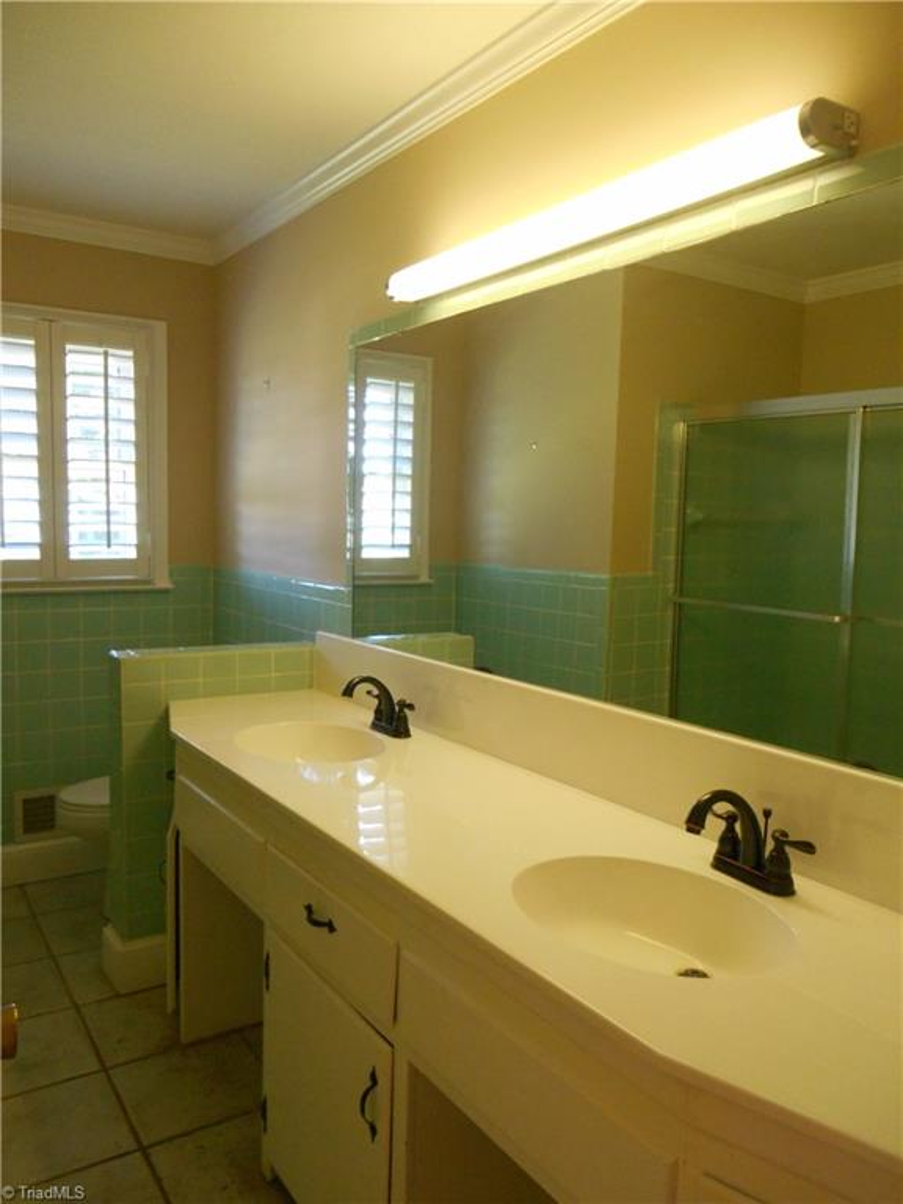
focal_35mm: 26
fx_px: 904
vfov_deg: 67.3
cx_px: 452
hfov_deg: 53.1
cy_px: 602
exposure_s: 1/25
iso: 400
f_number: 3.4
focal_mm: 4.7
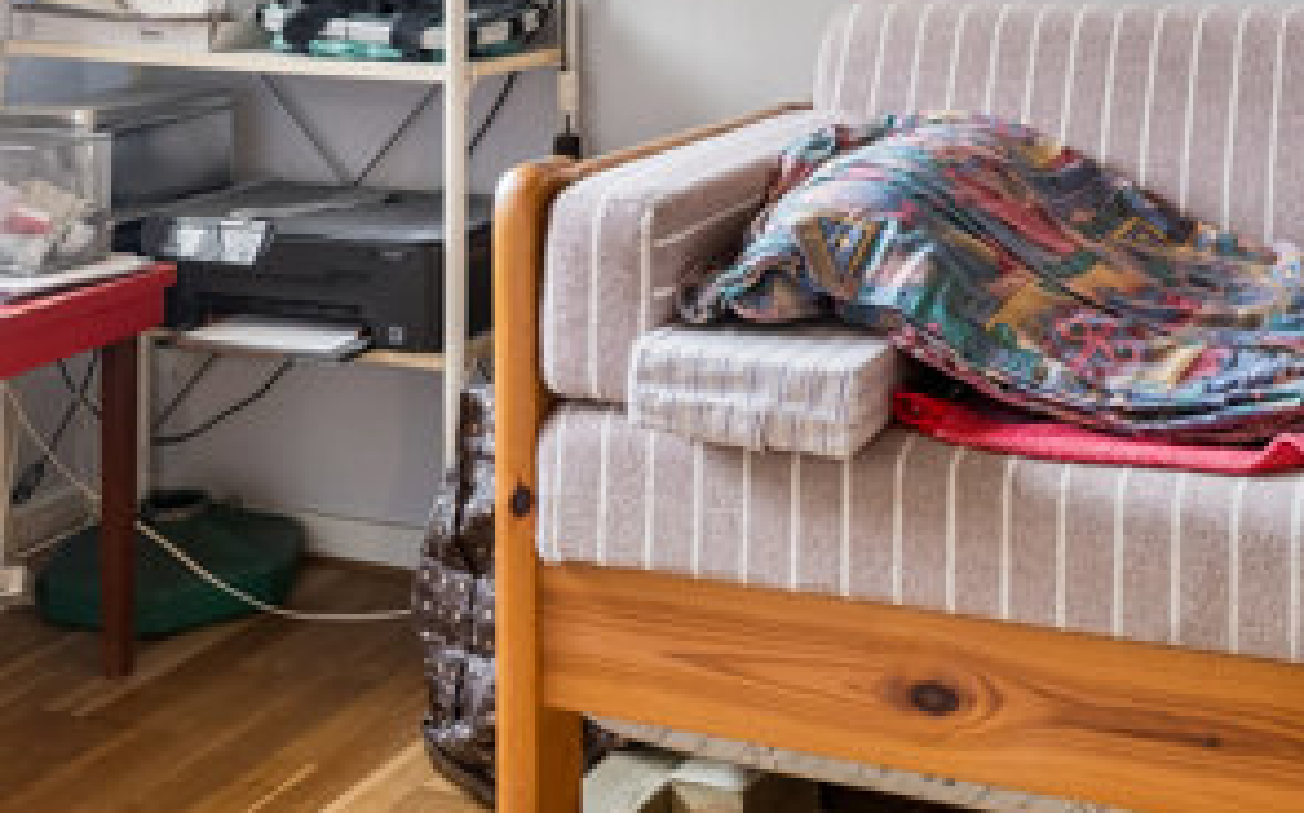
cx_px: 884
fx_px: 2060
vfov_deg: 21.0
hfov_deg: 34.7
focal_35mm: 58
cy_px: -126
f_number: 8
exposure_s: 1
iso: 200
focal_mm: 14
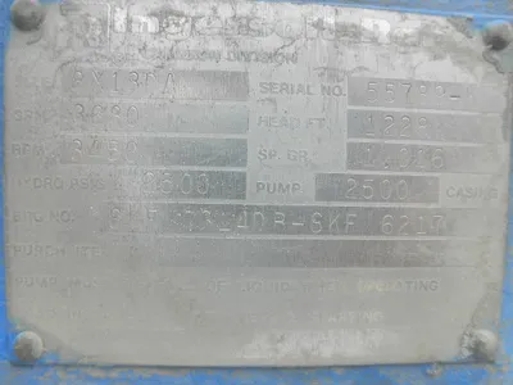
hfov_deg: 63.4
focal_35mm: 28
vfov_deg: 49.7
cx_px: 256
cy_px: 192
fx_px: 415
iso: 64
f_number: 3
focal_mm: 5
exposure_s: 1/125
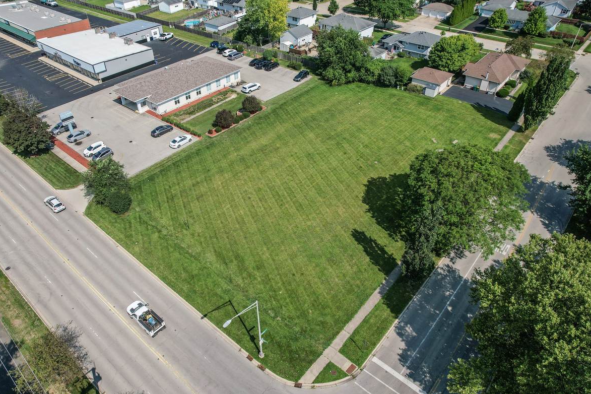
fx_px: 394
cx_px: 280
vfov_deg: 53.1
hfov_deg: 73.7
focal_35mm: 24
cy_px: 199
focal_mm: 8.38
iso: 100
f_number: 2.8
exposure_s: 1/2500
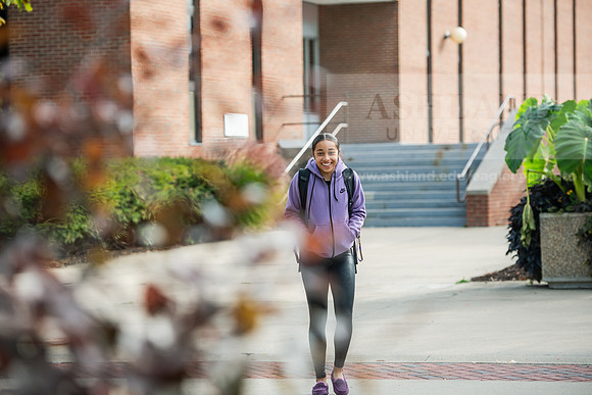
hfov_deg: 18.3
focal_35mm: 112
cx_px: 296
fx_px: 1842
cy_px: 198
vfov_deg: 12.2
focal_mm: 112
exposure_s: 1/320
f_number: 3.2
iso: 100
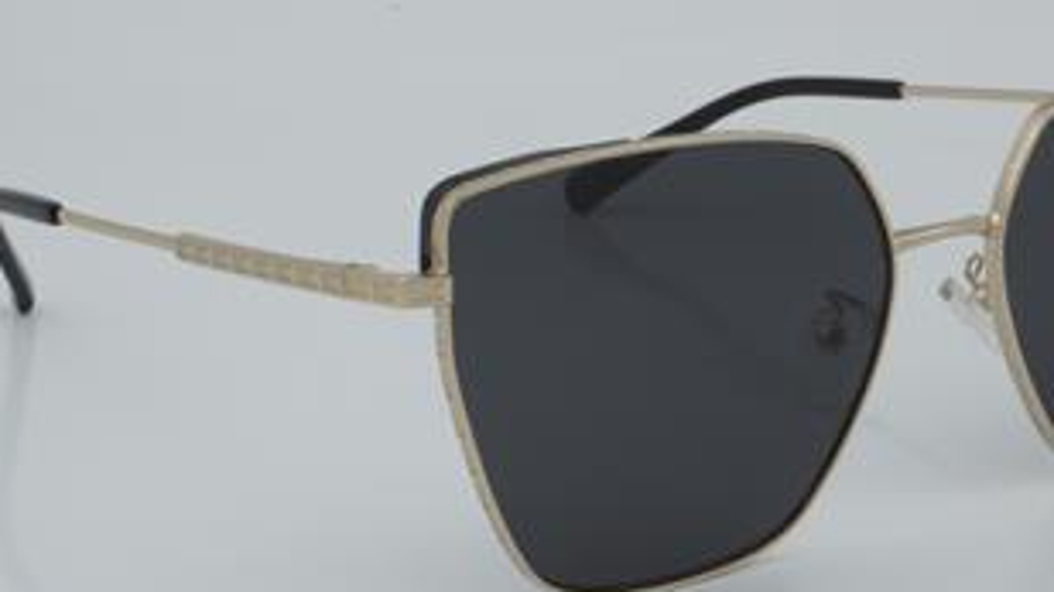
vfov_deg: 11.9
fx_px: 2850
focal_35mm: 102
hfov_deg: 20.9
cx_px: 647
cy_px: 263
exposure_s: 1/4
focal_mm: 50
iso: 100
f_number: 32
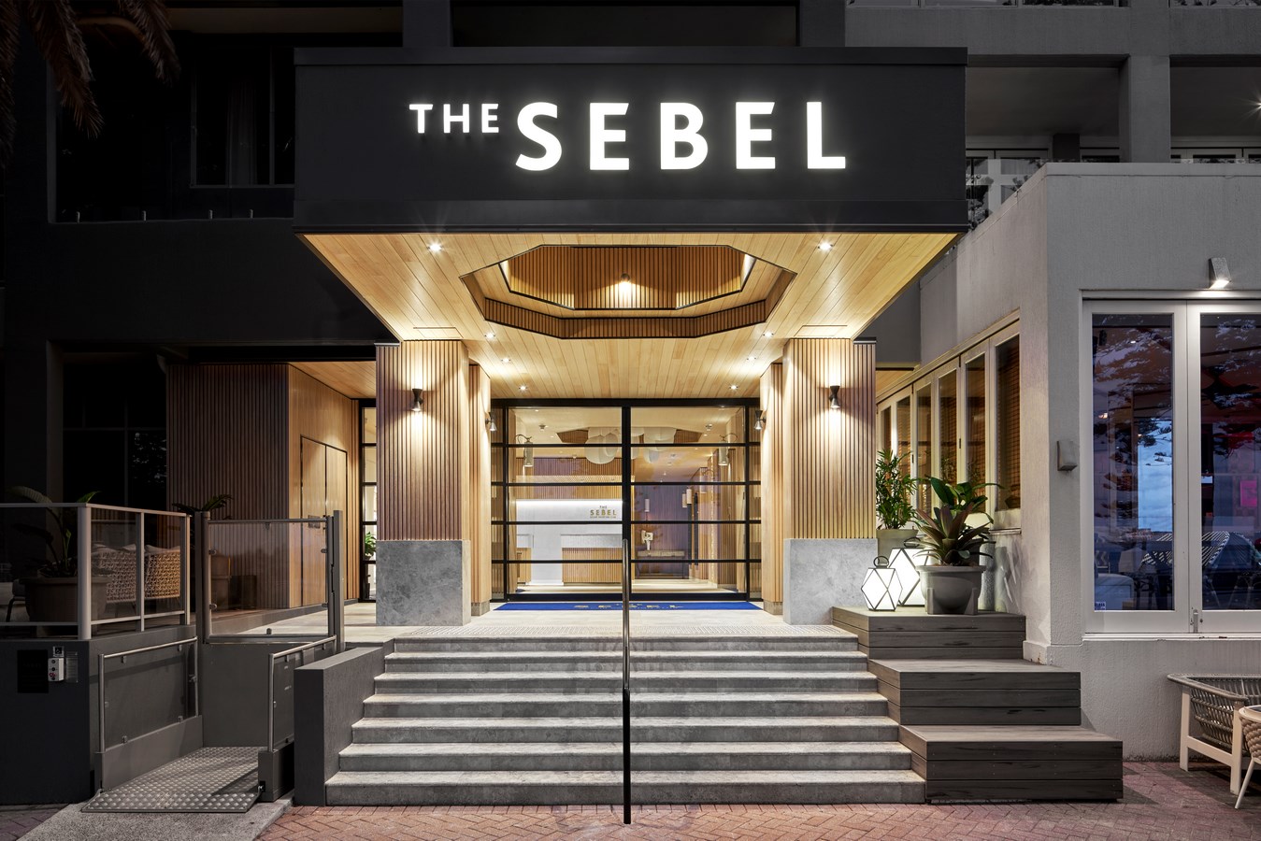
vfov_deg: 53.2
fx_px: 841
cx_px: 630
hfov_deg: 73.7
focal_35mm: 24
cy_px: 420
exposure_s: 1.6
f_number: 11
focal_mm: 24
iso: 100
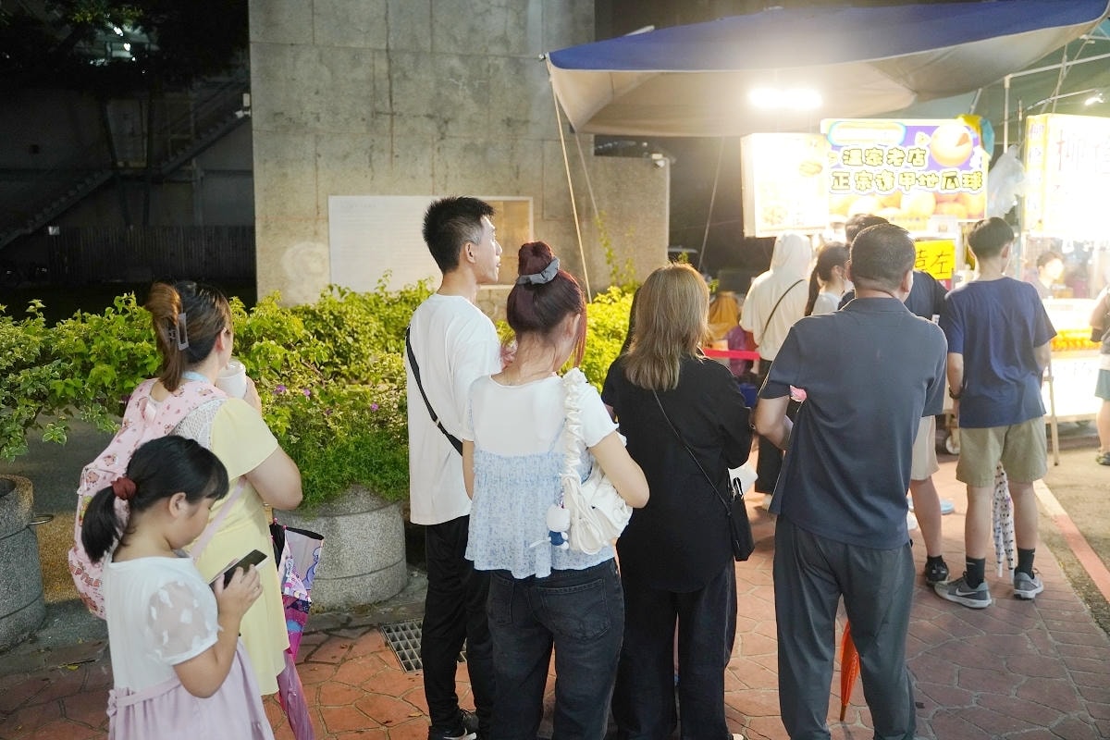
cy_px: 370
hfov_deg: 65.5
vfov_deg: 46.4
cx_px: 555
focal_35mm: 28
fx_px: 863
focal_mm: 28
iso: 3200
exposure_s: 1/160
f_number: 2.8
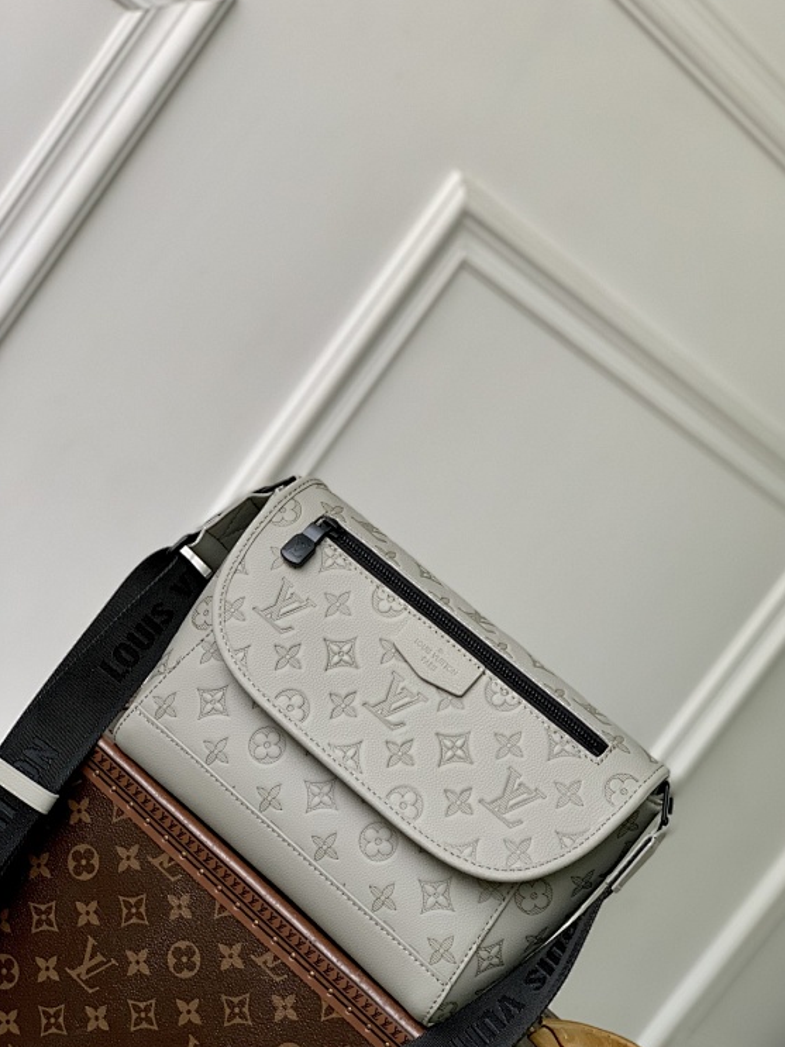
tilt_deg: -6.3
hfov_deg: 26.1
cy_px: 543
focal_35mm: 56
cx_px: 421
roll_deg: -36.7
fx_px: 1694
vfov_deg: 34.4
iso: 80
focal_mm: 6
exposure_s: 1/122
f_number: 2.4
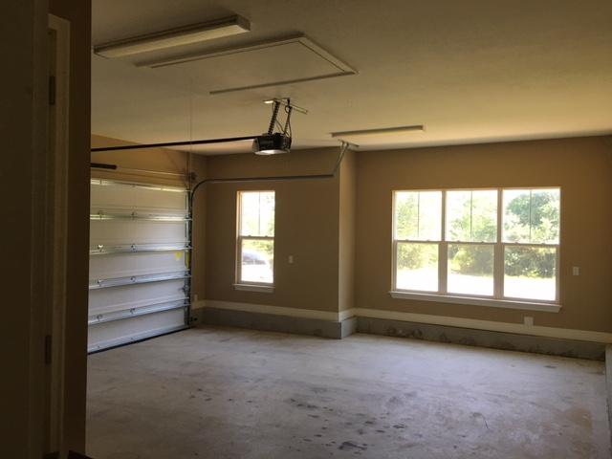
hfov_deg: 61.7
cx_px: 306
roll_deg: -1.5
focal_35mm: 29
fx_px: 513
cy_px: 230
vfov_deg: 48.2
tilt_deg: +0.6
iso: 25
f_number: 2.2
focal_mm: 4.15
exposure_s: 1/40
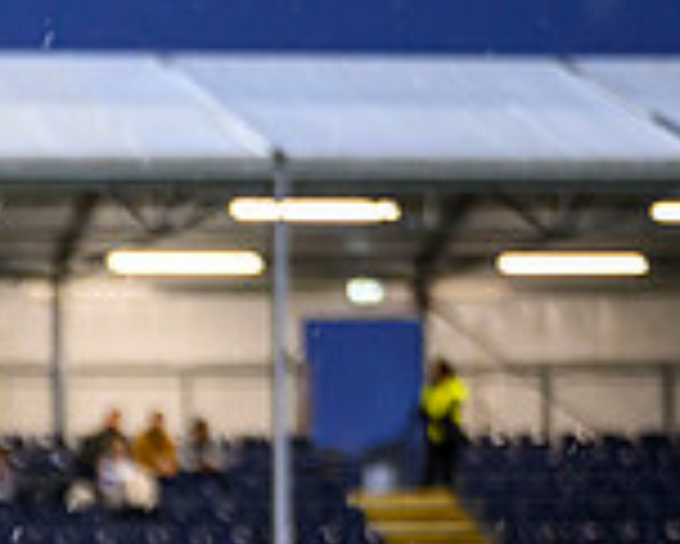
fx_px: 4169
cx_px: -437
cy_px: 790
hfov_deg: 9.0
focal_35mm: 207
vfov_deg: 7.4
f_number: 2.8
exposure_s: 1/500
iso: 3200
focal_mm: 50
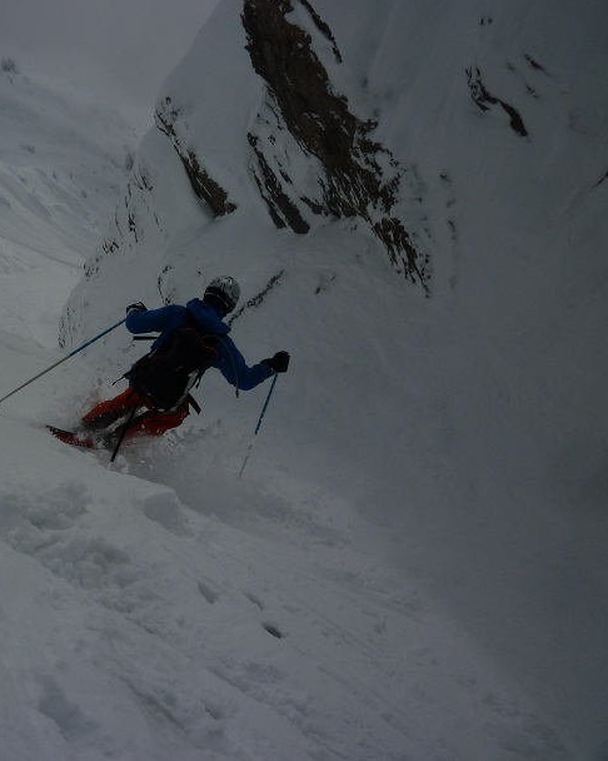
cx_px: 126
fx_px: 855
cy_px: 379
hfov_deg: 37.8
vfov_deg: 48.0
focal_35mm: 38
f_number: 8
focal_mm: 5.2
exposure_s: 1/800
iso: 80
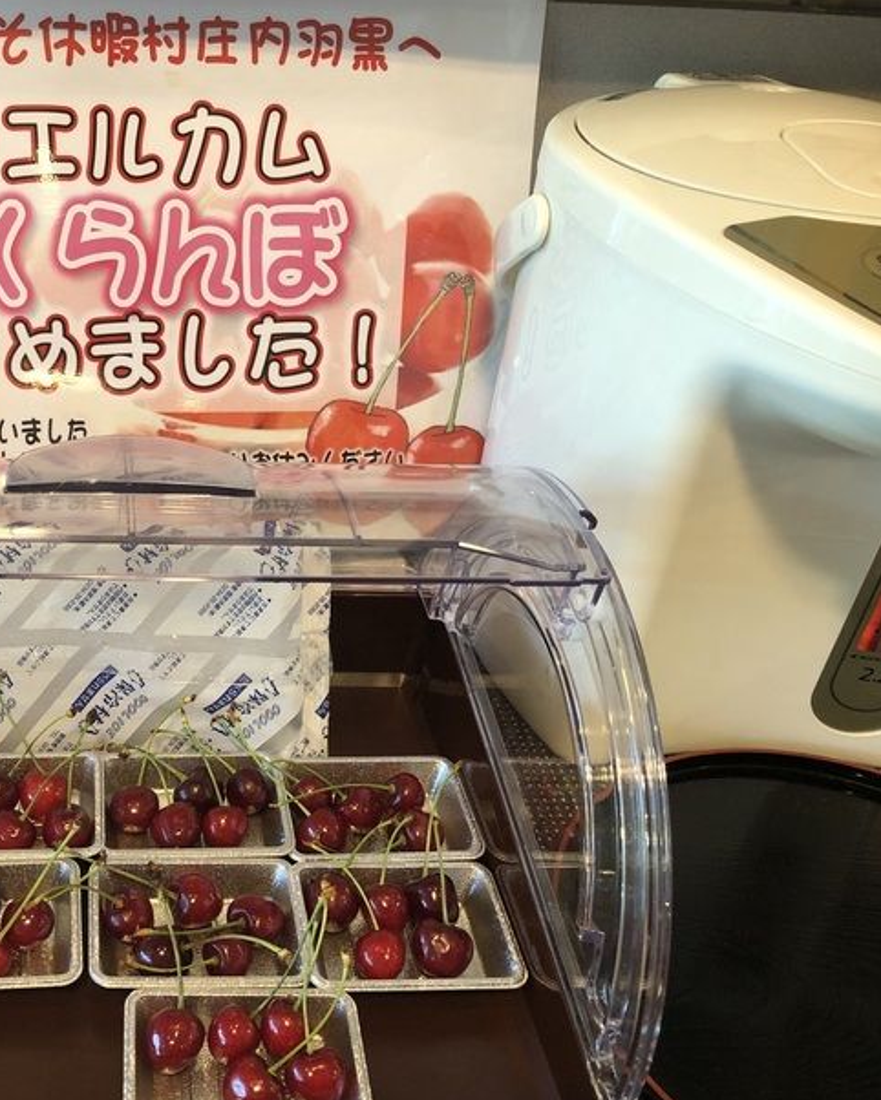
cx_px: 167
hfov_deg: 38.5
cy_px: 553
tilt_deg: -32.7
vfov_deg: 49.1
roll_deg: -2.3
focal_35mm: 37
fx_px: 1205
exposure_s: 1/25
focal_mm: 3.99
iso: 32
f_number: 1.8
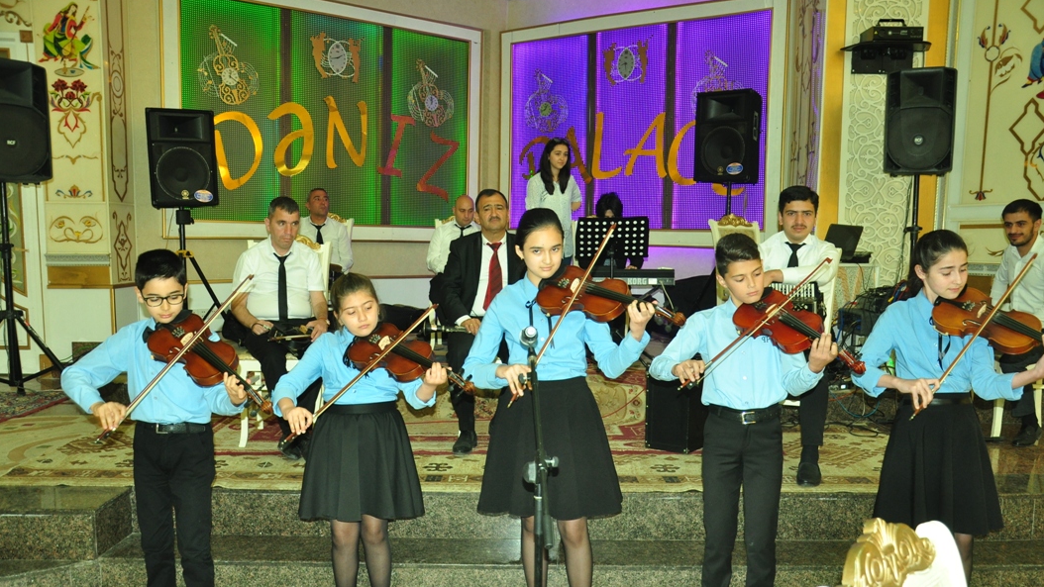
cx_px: 527
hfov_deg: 58.7
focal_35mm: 34
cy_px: 326
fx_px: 928
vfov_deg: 35.1
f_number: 3.8
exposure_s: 1/50
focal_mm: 21
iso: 800
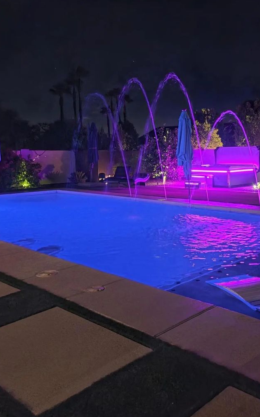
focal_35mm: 33
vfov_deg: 58.1
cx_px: 153
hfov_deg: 38.2
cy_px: 191
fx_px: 374
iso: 800
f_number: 1.4
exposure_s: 1/9.24
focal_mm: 6.5
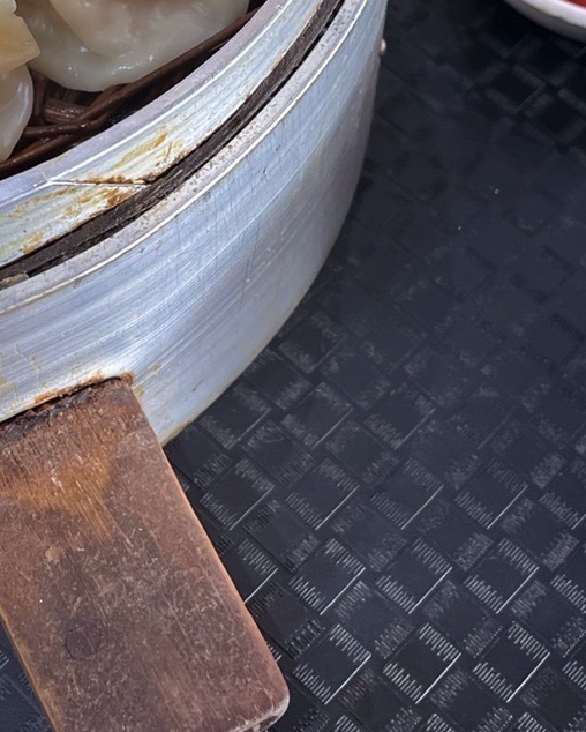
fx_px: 1733
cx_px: 246
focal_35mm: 80
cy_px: 148
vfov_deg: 23.5
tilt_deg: -55.8
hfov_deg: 19.2
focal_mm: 5.1
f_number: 1.6
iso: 125
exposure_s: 1/121
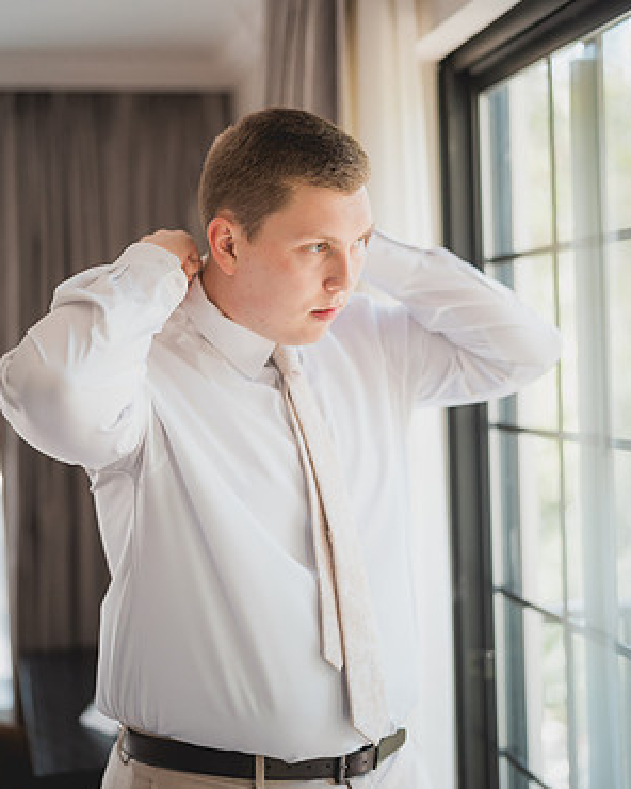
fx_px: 1331
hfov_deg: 26.7
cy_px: 360
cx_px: 316
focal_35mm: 57
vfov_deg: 33.0
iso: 800
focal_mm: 50
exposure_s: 1/800
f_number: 1.4
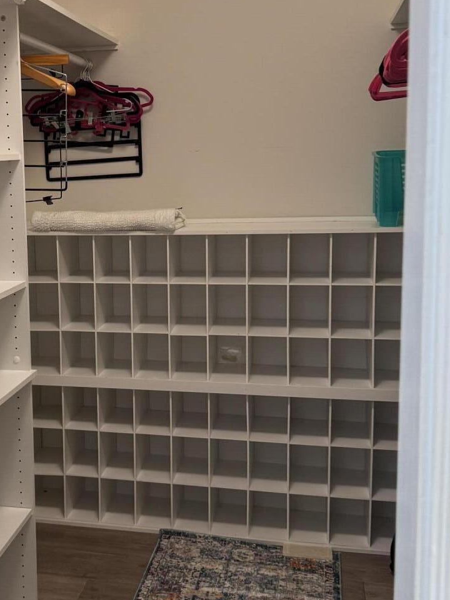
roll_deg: +1.8
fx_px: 867
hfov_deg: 28.2
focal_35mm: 50
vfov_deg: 38.2
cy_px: 288
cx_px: 64
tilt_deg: -10.2
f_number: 1.78
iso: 200
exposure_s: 1/60
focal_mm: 6.76
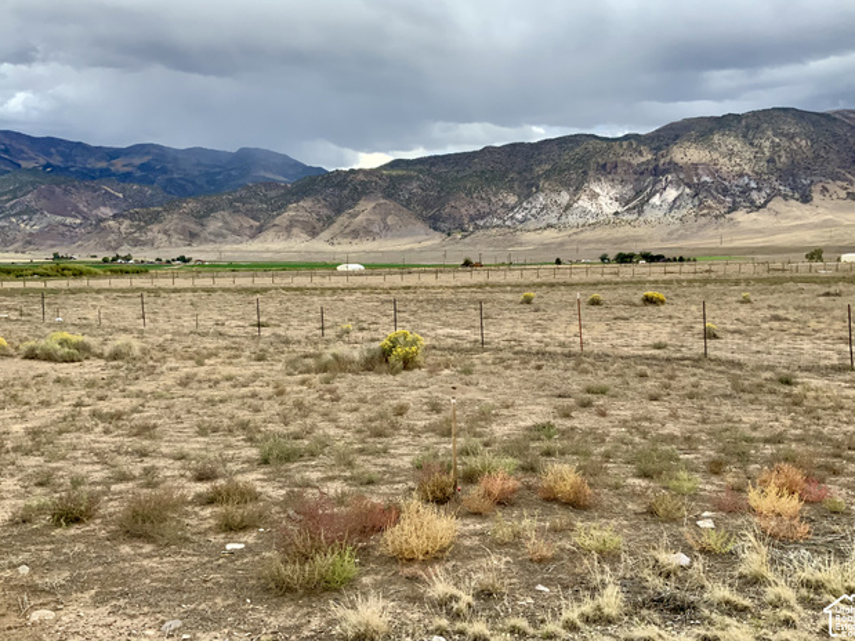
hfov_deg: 60.0
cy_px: 315
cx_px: 439
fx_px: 741
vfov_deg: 46.8
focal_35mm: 30
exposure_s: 1/683
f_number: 1.8
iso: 16
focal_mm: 3
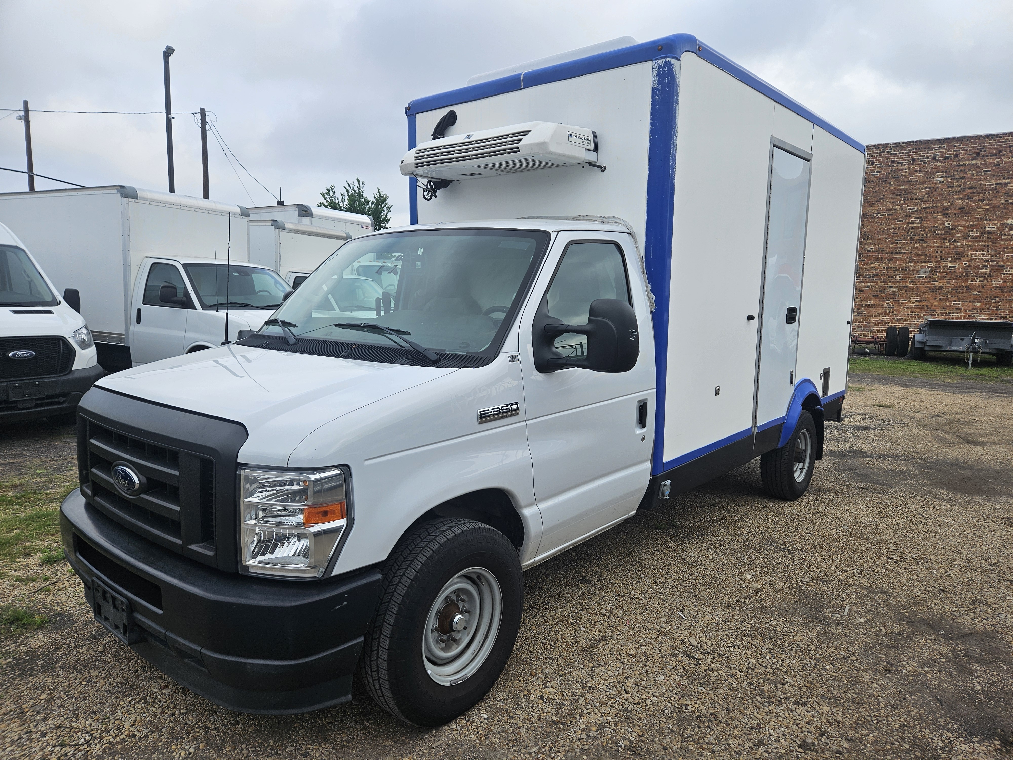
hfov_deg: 73.9
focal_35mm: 23
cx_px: 506
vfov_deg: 58.9
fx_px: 673
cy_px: 380
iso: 25
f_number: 1.8
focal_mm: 5.4
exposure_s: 1/1690
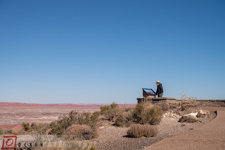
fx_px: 437
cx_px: 112
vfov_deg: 19.4
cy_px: 75
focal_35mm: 70
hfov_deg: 28.9
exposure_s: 1/1250
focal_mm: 70
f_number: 8
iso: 200
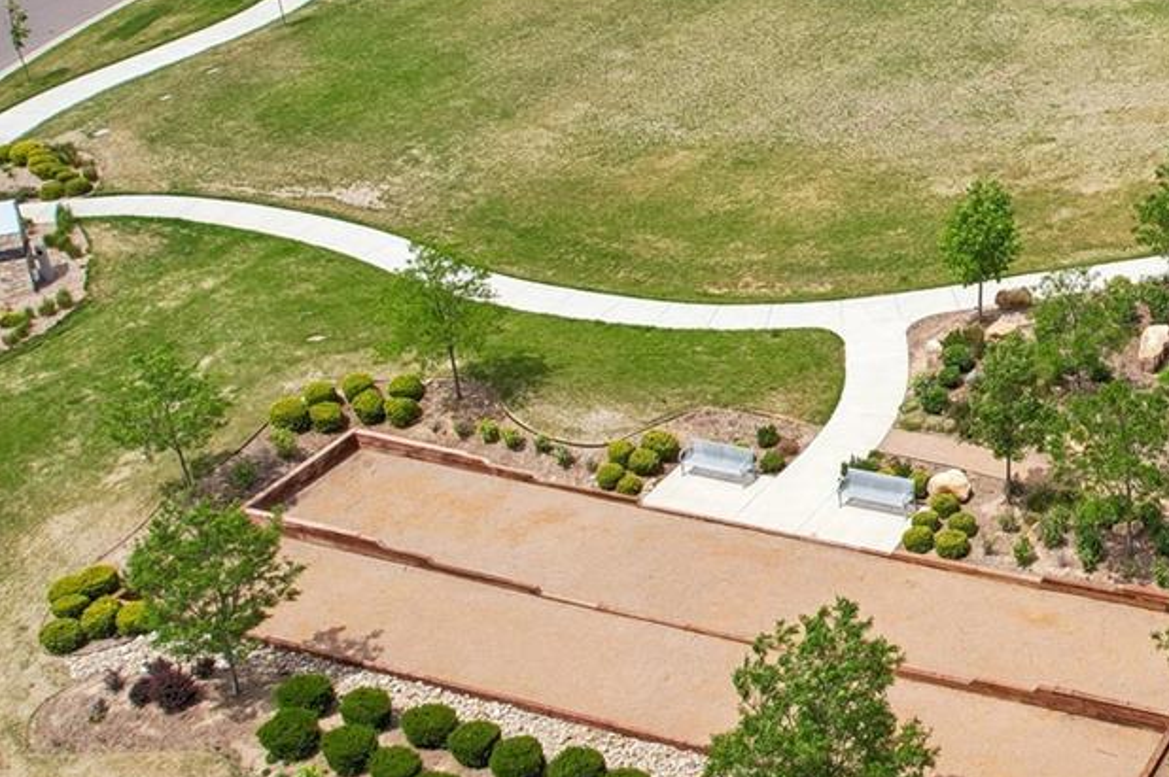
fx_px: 1849
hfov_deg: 31.7
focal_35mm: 57
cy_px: 231
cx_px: 1239
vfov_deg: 23.6
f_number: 2.8
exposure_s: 1/500
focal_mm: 8.4
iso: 110
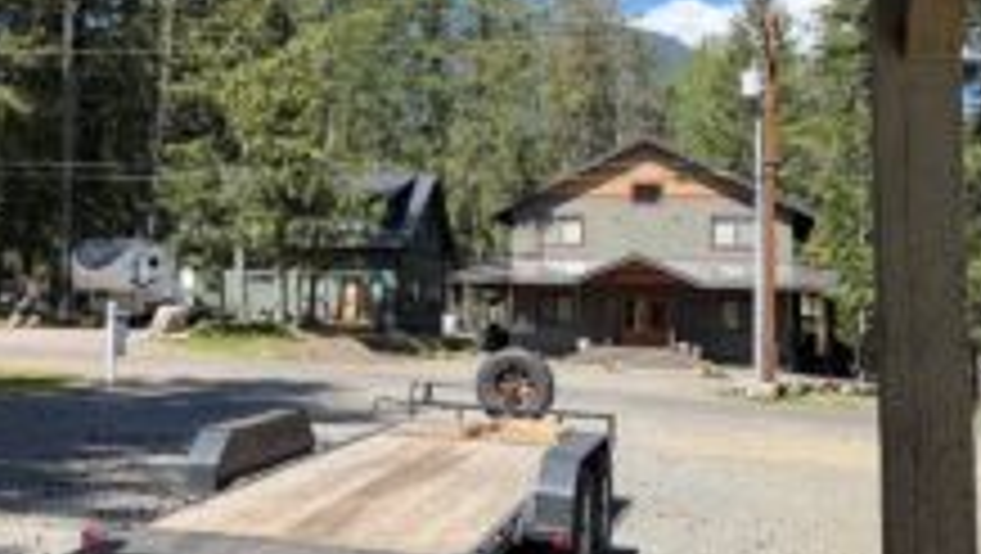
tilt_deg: +5.5
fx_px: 1250
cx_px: 369
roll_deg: -2.2
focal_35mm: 48
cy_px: 185
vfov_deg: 24.9
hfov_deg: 42.5
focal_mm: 6.76
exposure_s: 1/2232
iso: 80
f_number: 1.78
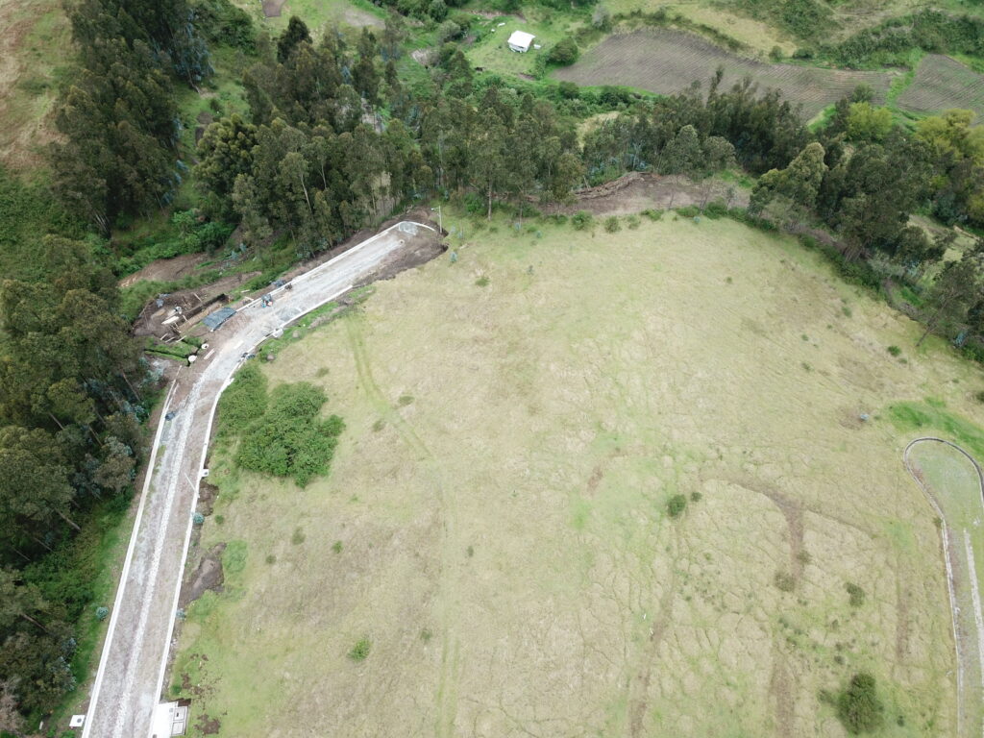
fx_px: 739
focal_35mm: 26
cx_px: 492
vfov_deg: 53.1
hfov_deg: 67.3
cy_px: 369
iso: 100
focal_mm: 4.73
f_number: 2.2
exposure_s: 1/320
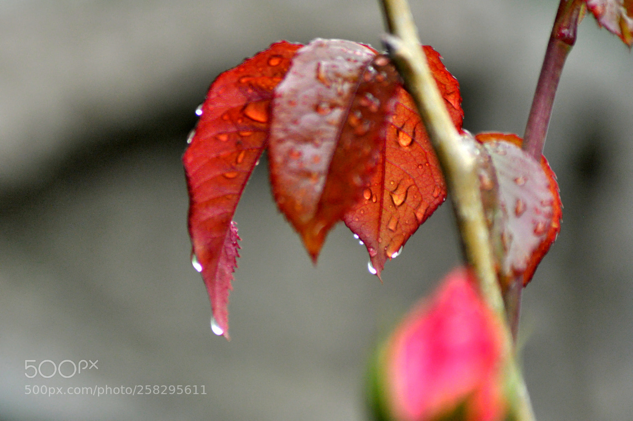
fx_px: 7377
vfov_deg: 3.3
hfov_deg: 4.9
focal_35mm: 420
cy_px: 210
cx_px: 316
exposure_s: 1/500
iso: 1100
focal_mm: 280
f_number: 5.3
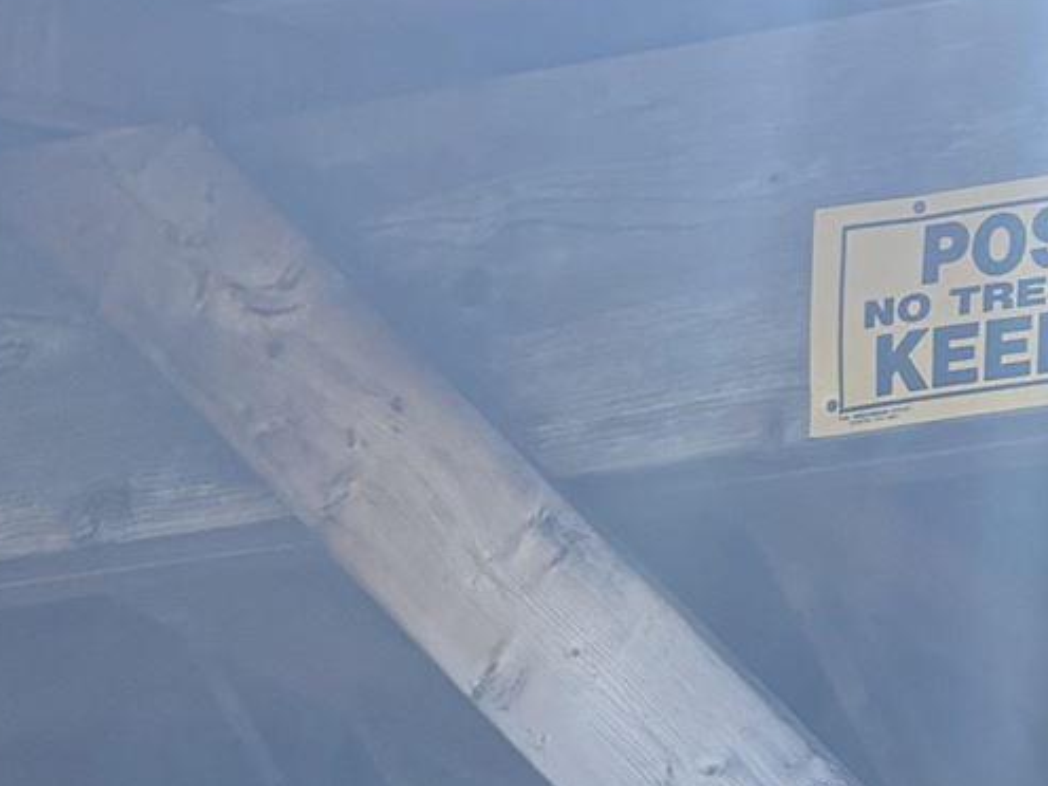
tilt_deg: +6.3
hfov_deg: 11.4
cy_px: 1758
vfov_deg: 8.6
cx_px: 1861
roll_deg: -0.9
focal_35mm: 161
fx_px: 4874
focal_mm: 5.96
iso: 50
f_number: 1.6
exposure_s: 1/1092
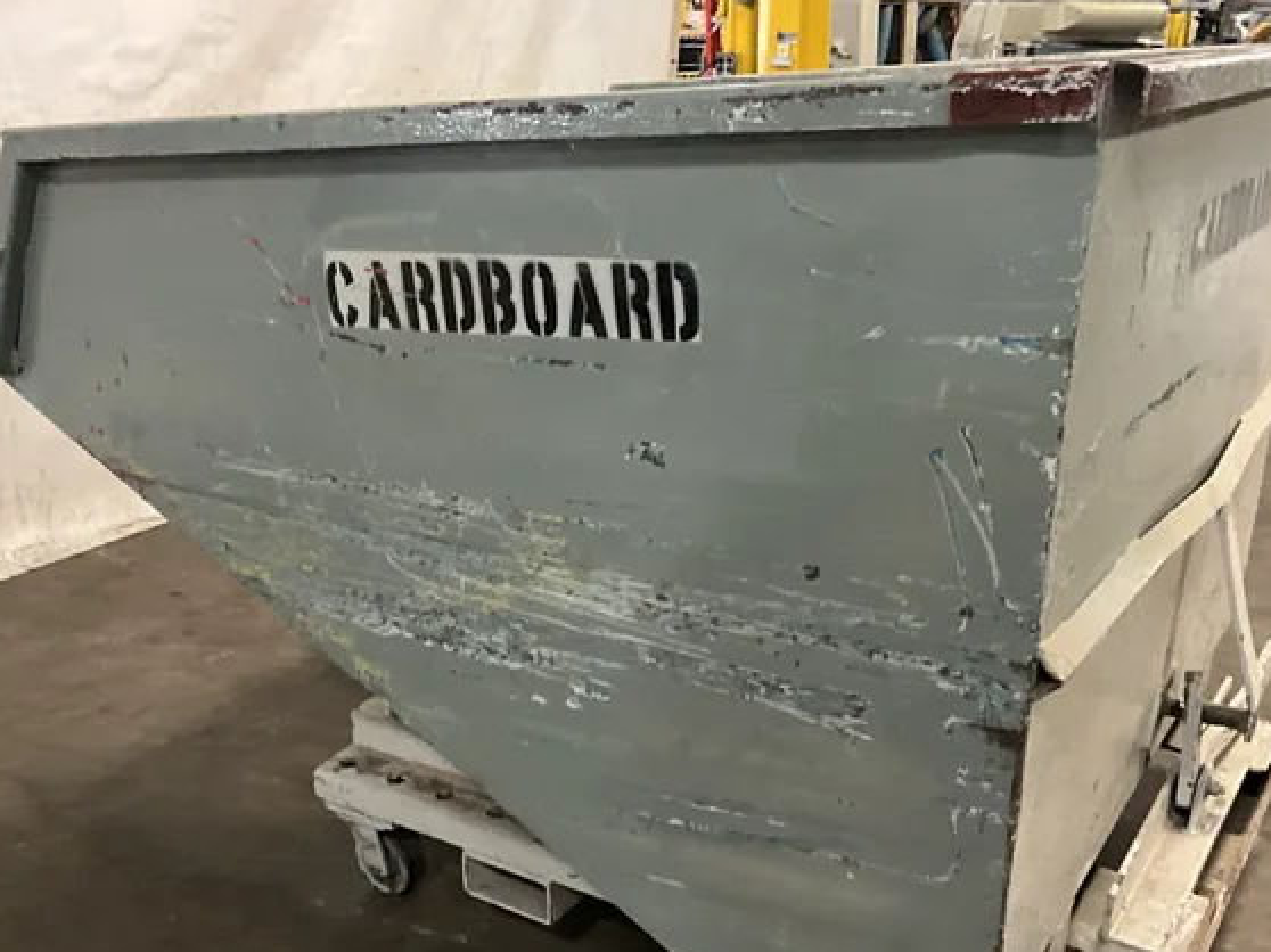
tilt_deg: -20.2
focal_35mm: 39
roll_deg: +0.0
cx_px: 727
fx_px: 1431
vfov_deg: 36.7
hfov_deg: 47.7
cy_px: 545
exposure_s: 1/40
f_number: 1.8
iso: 320
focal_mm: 3
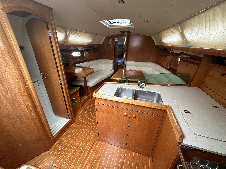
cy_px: 84
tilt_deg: -22.4
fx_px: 91
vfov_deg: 85.7
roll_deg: -1.7
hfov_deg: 102.1
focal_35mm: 14
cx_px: 113
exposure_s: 1/99
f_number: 2.2
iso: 125
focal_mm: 2.22
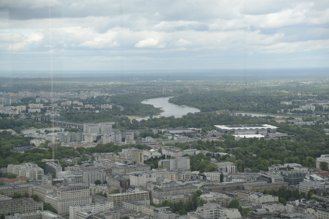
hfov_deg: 23.9
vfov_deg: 16.1
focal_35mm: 85
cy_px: 110
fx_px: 777
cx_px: 164
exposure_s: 1/1600
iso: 500
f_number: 5.6
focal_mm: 85
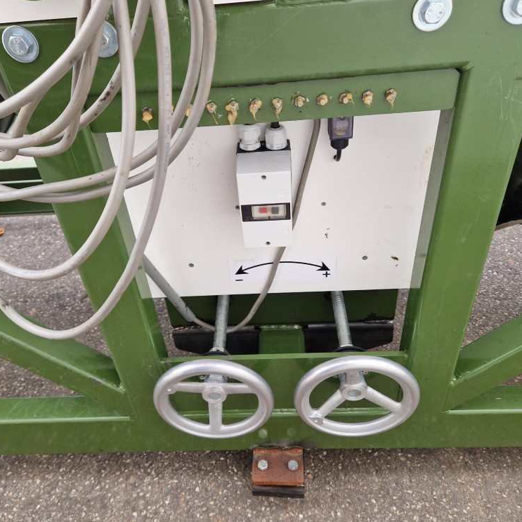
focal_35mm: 28
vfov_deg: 57.3
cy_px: 256
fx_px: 478
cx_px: 255
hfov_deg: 57.3
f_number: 1.8
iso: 50
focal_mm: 5.4
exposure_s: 1/308
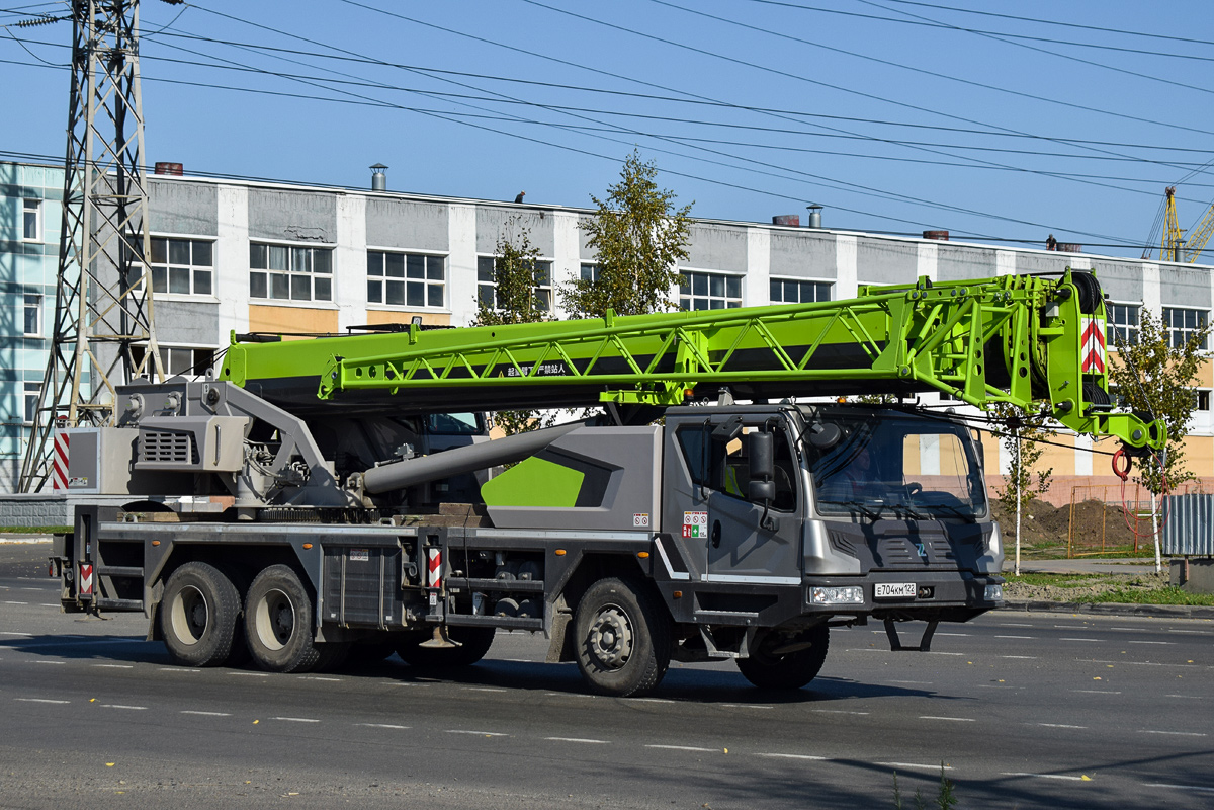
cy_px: 405
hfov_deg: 24.6
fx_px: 2782
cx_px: 607
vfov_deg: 16.6
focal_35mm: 82
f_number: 7.1
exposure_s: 1/1250
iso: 200
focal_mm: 55
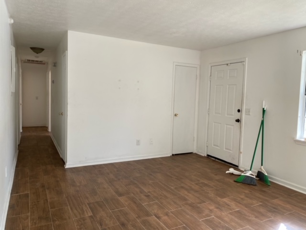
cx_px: 153
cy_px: 115
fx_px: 230
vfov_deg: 53.1
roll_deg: -1.5
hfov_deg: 67.3
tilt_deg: -2.1
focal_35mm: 26
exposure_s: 1/121
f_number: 1.8
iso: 50
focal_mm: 4.25
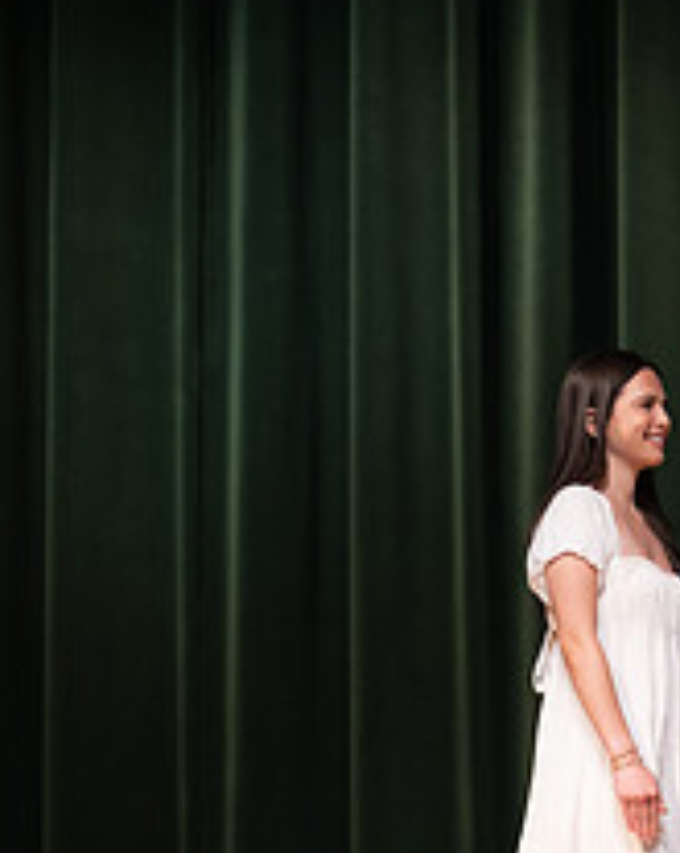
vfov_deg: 12.3
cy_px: 696
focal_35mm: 156
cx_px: 618
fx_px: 3933
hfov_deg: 9.8
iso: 640
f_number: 1.2
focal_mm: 50
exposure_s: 1/320
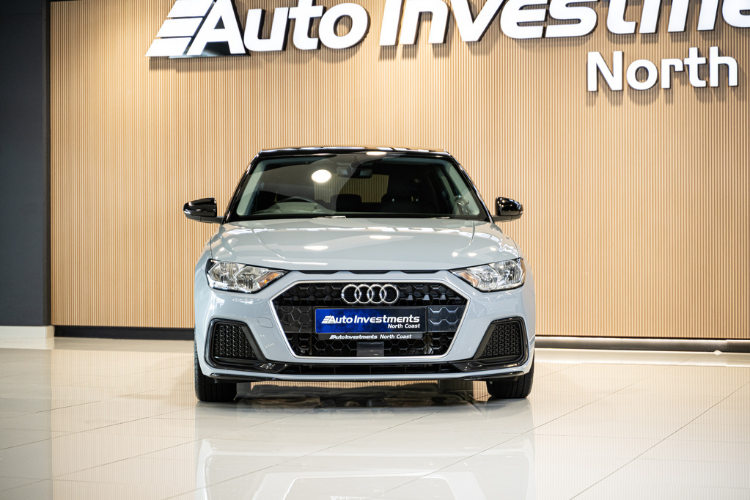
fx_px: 1562
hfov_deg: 27.0
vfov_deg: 18.2
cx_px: 375
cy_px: 250
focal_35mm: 75
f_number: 2.8
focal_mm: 75
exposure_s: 1/160
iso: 640
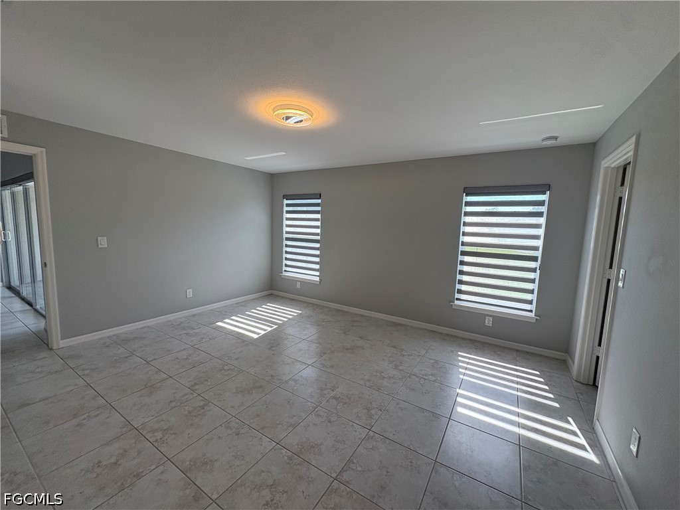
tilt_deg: -6.6
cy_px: 255
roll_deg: -1.9
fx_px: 275
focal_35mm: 14
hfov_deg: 102.1
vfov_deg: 85.7
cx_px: 340
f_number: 2.2
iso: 64
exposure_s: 1/127
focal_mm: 2.22
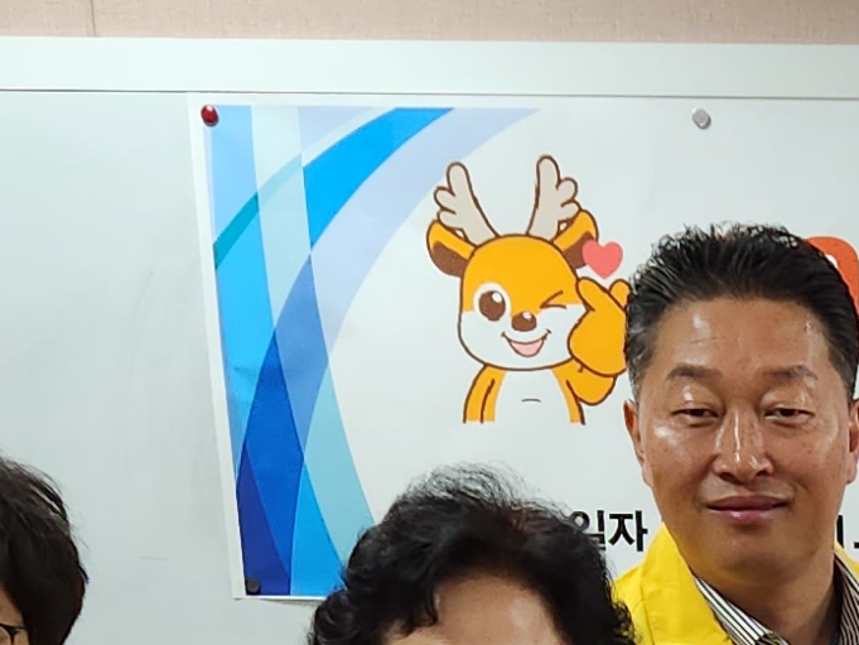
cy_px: 1333
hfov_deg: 13.6
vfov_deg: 10.1
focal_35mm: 135
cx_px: 1370
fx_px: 3351
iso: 160
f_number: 1.8
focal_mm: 5.4
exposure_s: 1/180
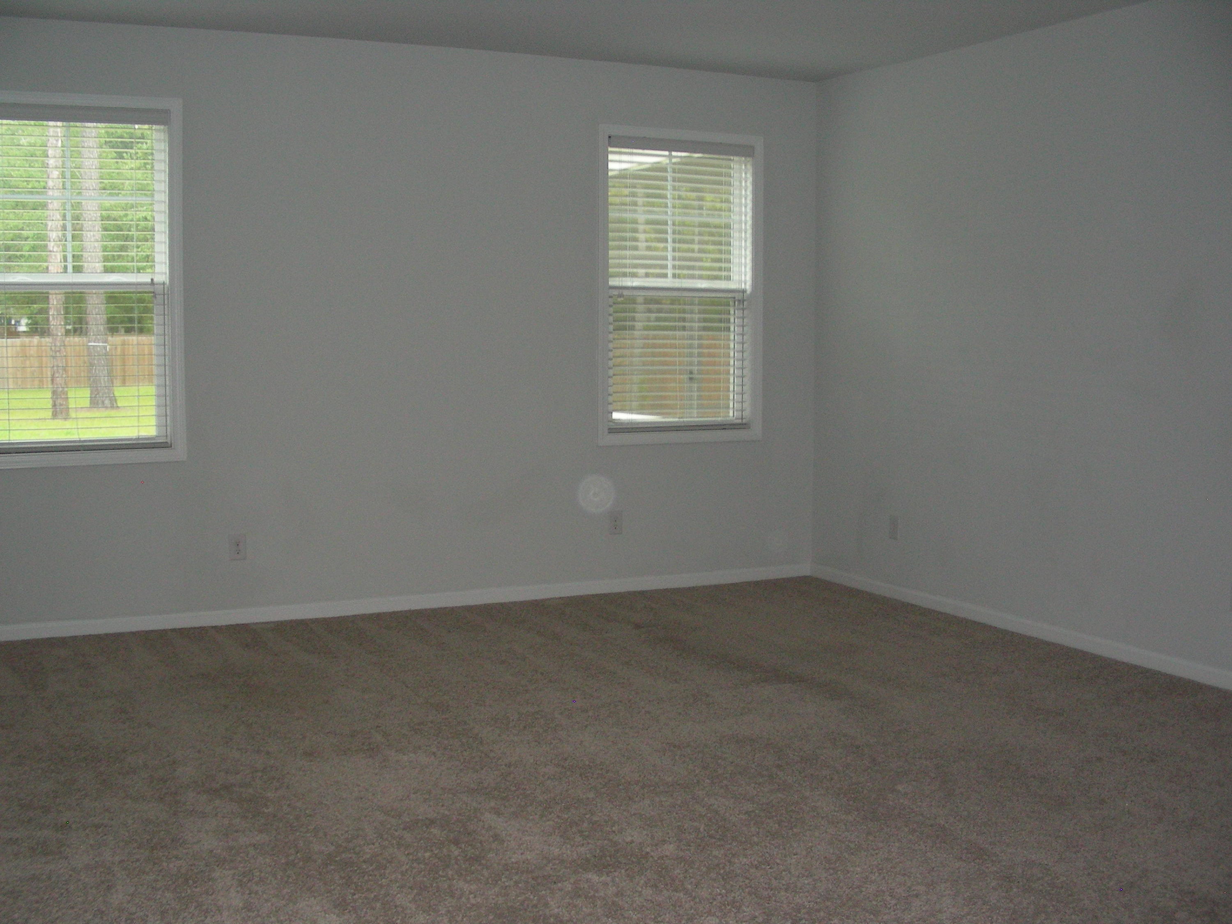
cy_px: 462
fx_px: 1352
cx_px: 616
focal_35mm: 38
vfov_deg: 37.7
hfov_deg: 49.0
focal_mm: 6.3
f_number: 3.5
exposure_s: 1/60.1
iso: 161
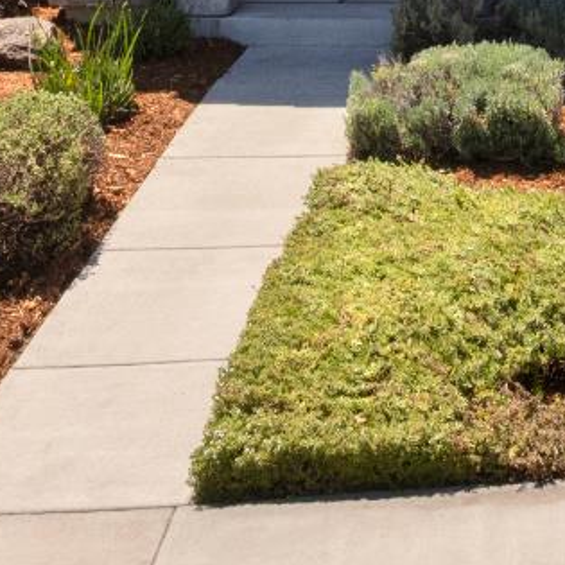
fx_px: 1865
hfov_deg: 16.7
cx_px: 630
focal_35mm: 101
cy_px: -349
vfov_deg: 15.5
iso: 200
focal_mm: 12.3
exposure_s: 1/400
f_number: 9
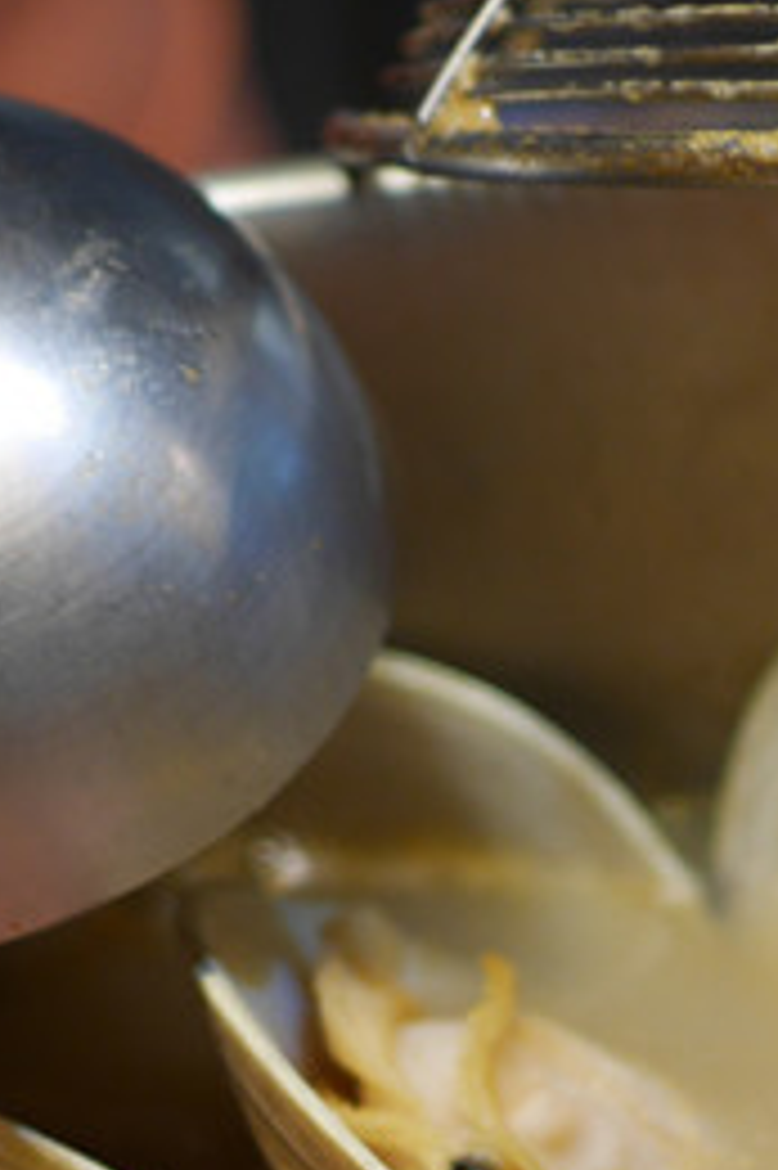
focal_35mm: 120
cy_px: 1552
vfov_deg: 16.1
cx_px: 594
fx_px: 3895
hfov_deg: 11.4
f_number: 1.7
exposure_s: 1/60
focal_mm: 15
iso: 250
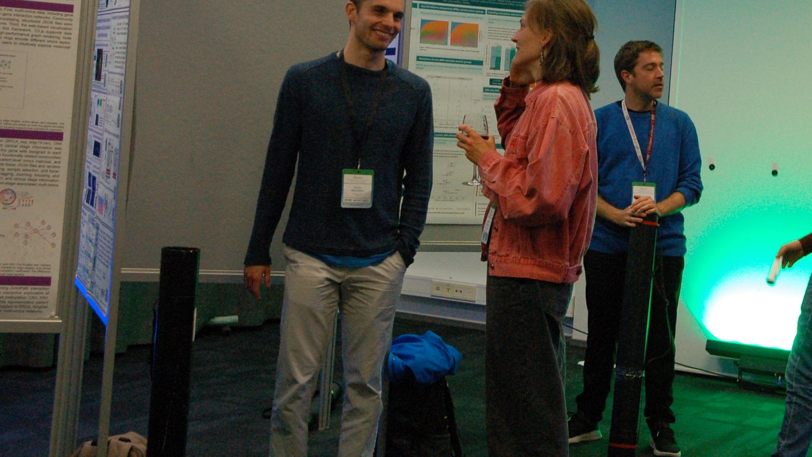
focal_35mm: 74
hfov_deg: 28.5
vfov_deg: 16.2
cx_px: 548
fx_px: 1589
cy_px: 78
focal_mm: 31
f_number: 5.6
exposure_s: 1/125
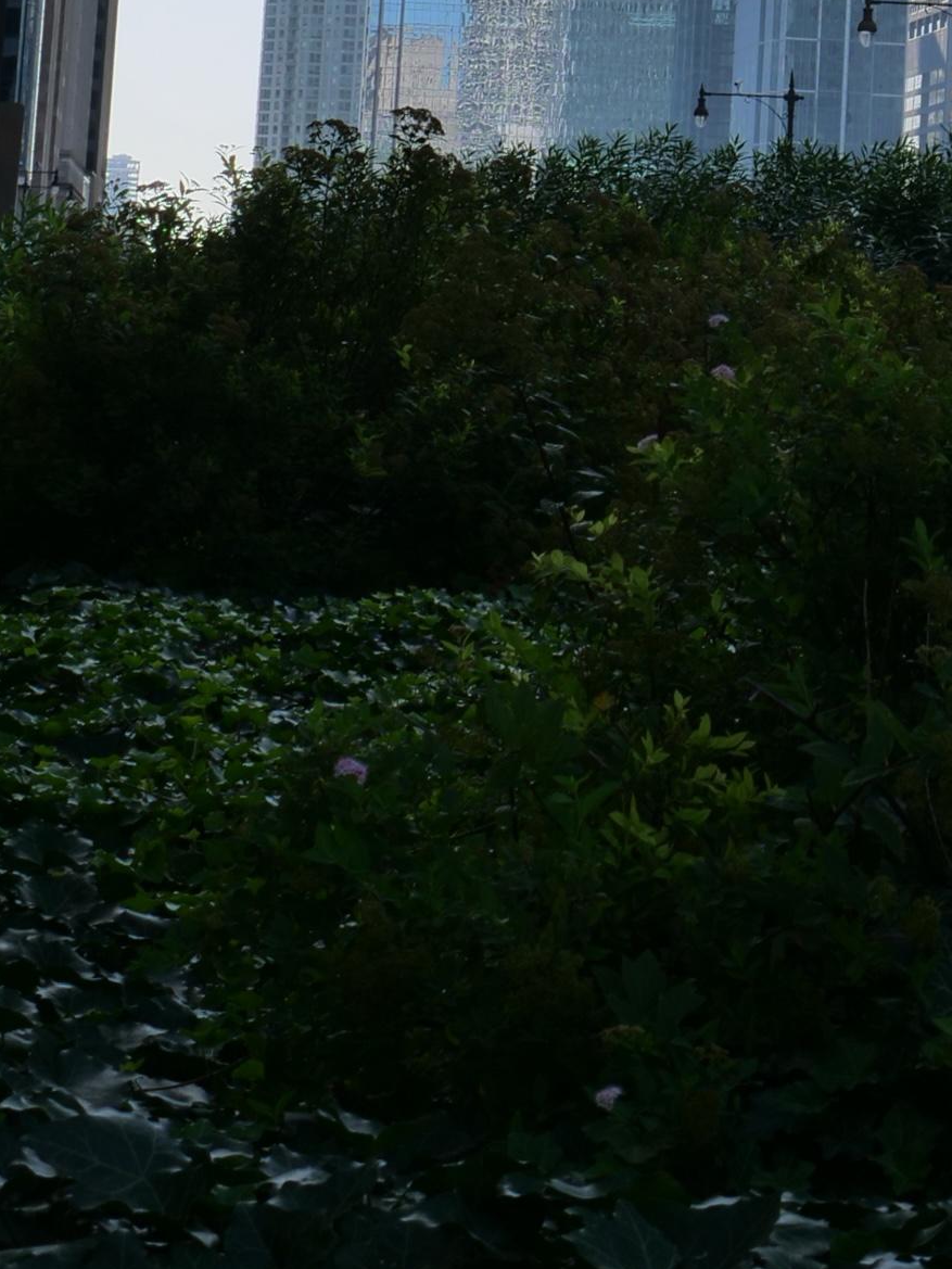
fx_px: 4656
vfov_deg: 14.7
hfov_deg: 11.5
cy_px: -507
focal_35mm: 127
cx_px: 1021
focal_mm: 20
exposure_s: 1/640
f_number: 6.3
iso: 200
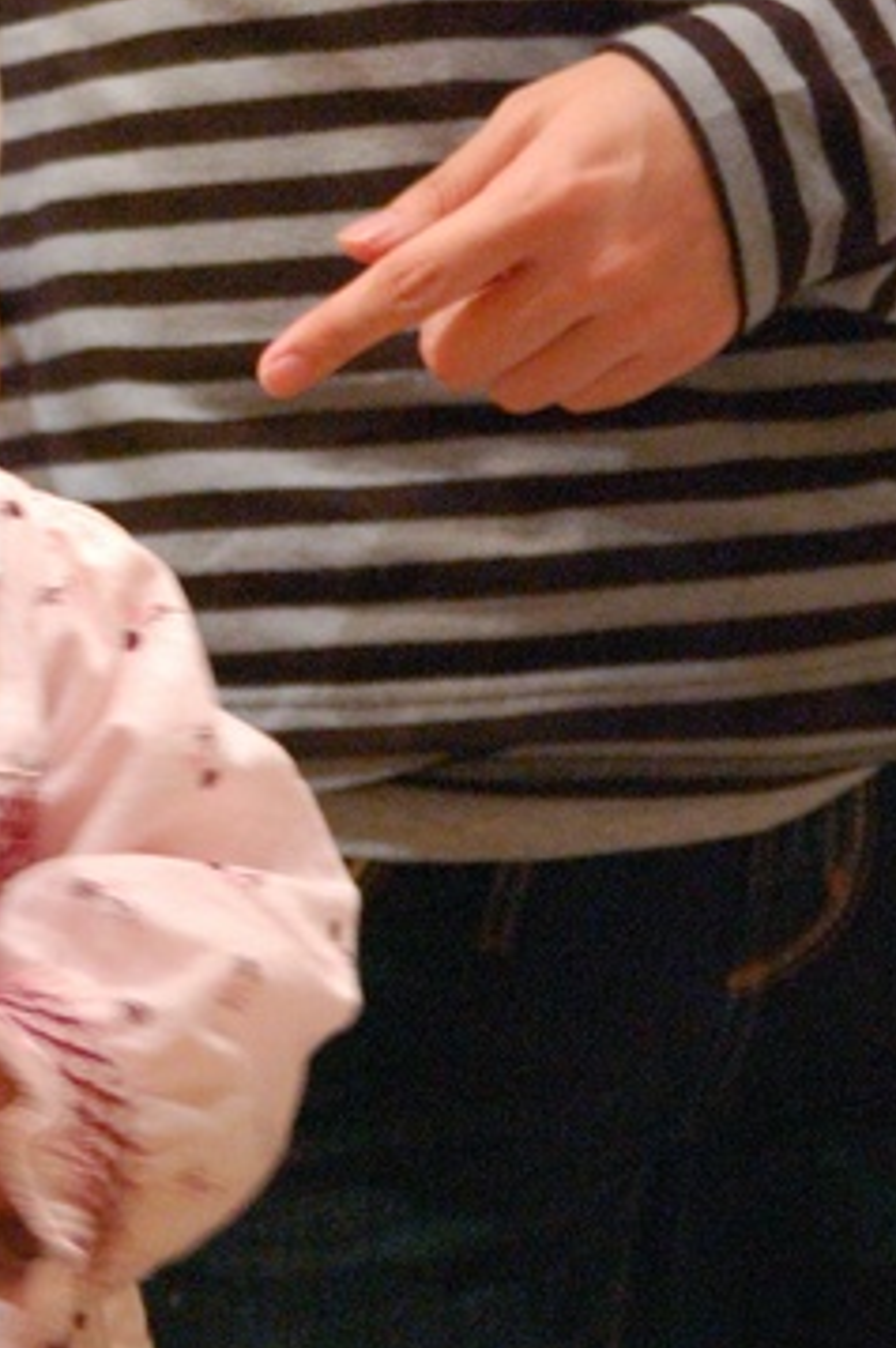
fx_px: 3852
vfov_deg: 19.5
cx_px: -141
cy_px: 120
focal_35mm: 103
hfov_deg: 13.0
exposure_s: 1/13
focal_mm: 24
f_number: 2.8
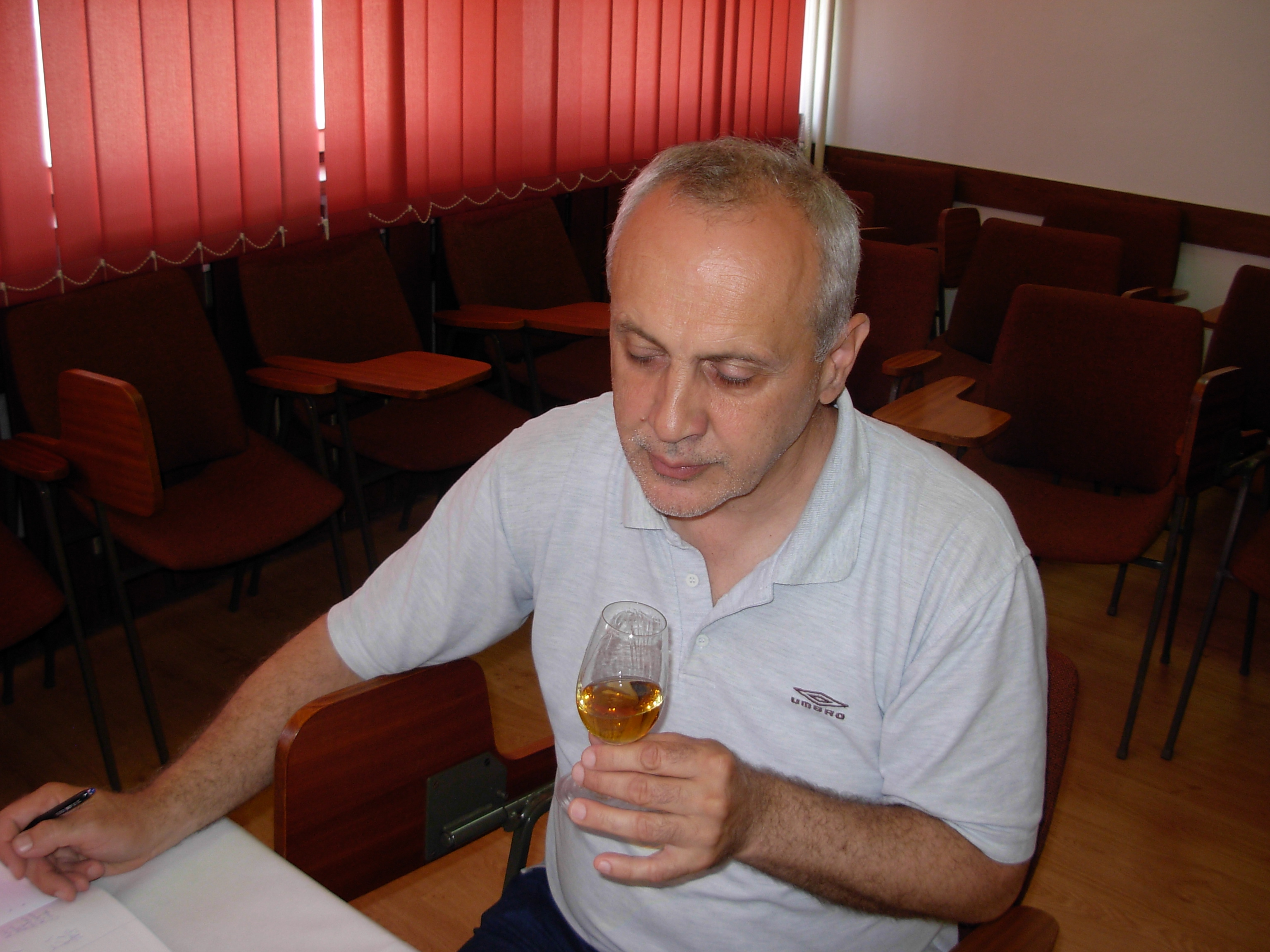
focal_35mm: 38
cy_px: 476
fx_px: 1394
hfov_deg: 49.0
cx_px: 635
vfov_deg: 37.7
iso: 79
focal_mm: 6.3
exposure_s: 1/32
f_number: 2.9
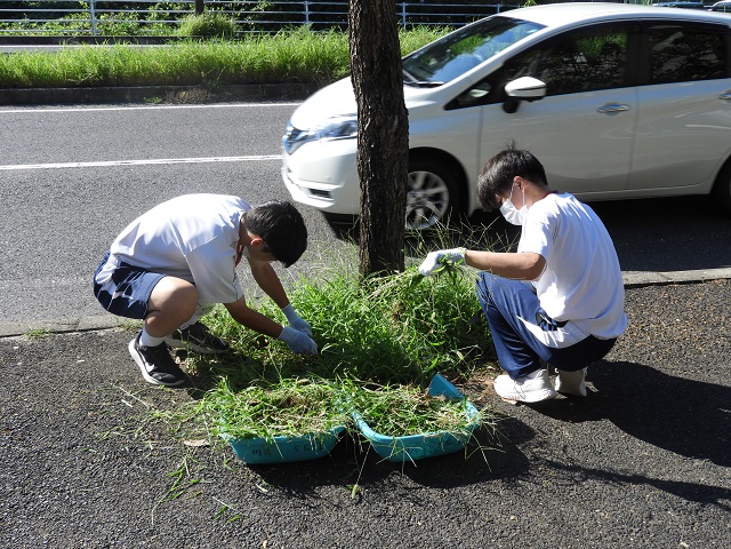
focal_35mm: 35
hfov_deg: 52.6
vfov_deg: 40.7
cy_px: 274
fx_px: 739
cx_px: 366
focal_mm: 6.3
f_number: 3.8
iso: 100
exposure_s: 1/500
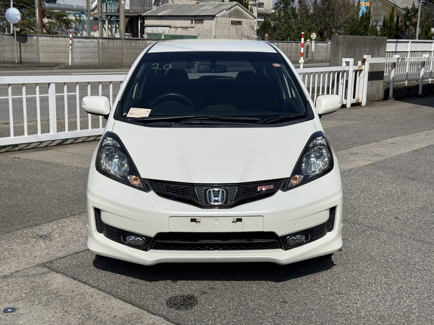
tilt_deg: -11.4
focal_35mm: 48
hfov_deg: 39.7
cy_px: 162
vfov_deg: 30.3
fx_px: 602
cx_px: 217
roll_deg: -1.4
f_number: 1.78
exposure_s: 1/11364
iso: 50
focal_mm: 6.76
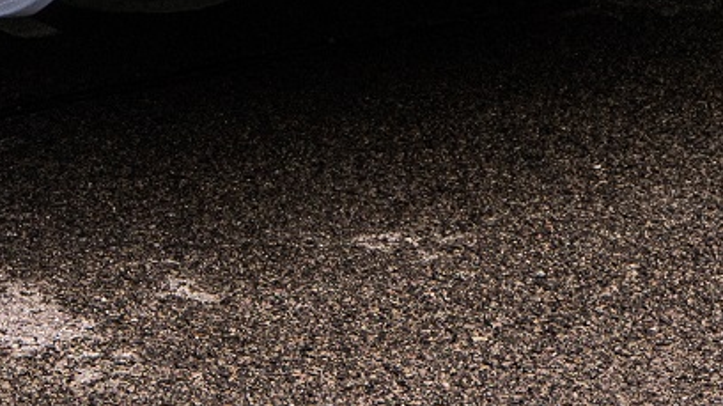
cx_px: -135
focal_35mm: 257
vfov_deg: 4.6
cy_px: -726
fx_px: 4924
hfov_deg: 8.3
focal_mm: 50
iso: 400
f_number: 11
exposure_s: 1/125
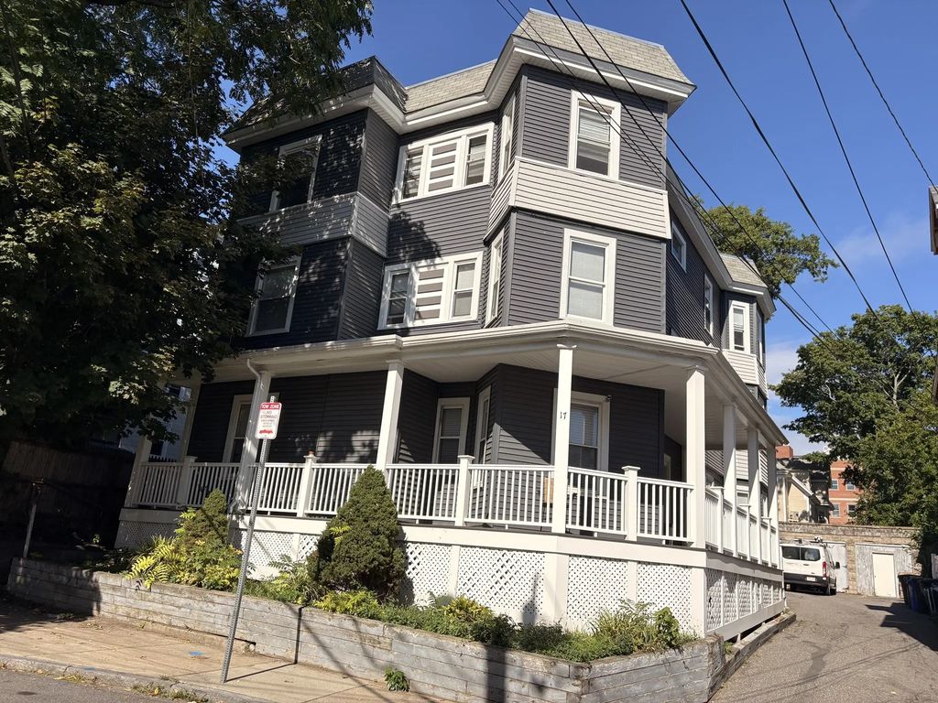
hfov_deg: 67.3
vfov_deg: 53.1
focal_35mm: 26
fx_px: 705
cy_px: 352
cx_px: 469
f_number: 1.6
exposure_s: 1/4950
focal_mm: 5.96
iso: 50
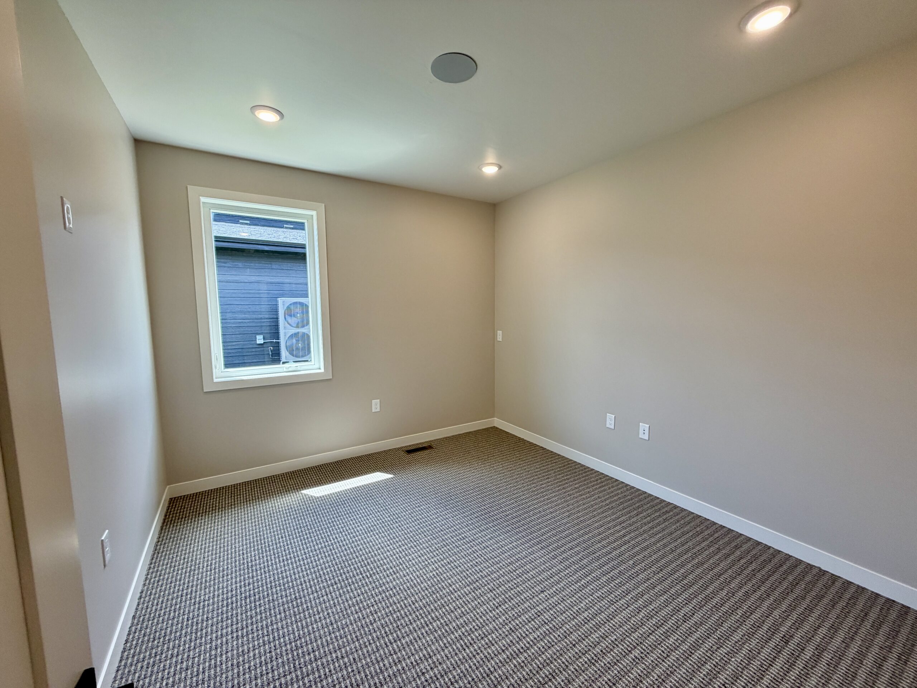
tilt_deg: -4.3
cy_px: 344
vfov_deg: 85.7
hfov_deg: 102.1
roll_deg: -1.9
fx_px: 371
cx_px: 458
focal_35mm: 14
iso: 80
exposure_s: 1/120
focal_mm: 2.22
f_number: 2.2
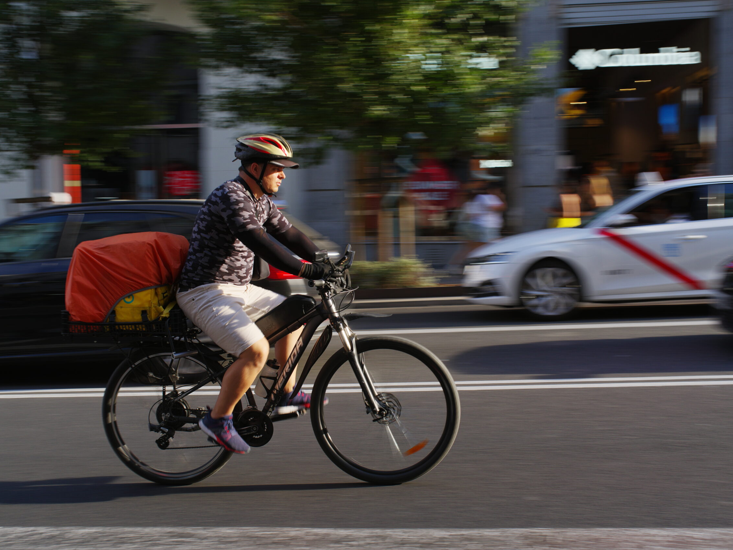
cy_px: 275
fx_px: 995
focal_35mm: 47
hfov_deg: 40.4
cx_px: 363
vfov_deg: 30.9
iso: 200
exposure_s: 1/60
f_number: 8
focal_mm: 43
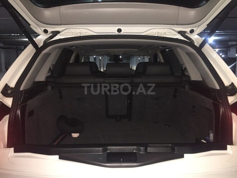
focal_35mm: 29
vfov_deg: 48.2
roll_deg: -0.5
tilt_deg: -8.1
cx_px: 118
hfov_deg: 61.7
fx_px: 199
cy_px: 89
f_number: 2.2
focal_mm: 4.15
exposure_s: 1/17
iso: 320
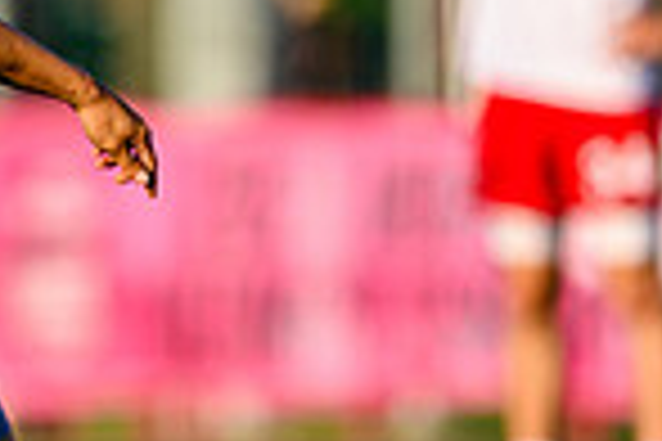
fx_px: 29034
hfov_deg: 1.3
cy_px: 151
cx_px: -104
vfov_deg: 0.9
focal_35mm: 1579
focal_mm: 400
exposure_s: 1/1250
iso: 100
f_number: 3.2
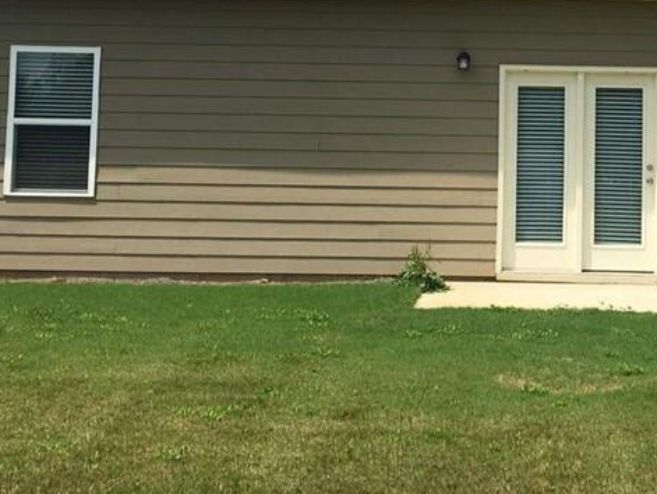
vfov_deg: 22.9
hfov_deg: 30.2
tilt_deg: +5.6
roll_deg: -1.8
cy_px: 73
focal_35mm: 63
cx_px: 498
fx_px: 1197
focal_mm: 4.15
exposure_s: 1/2137
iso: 25
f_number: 2.2
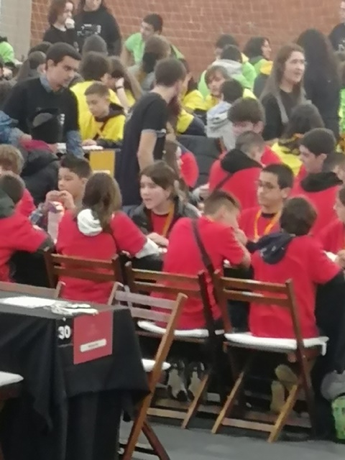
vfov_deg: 7.4
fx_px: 3548
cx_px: 172
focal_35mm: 267
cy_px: 230
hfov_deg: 5.6
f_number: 2.2
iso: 160
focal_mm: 3.95
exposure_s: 1/50
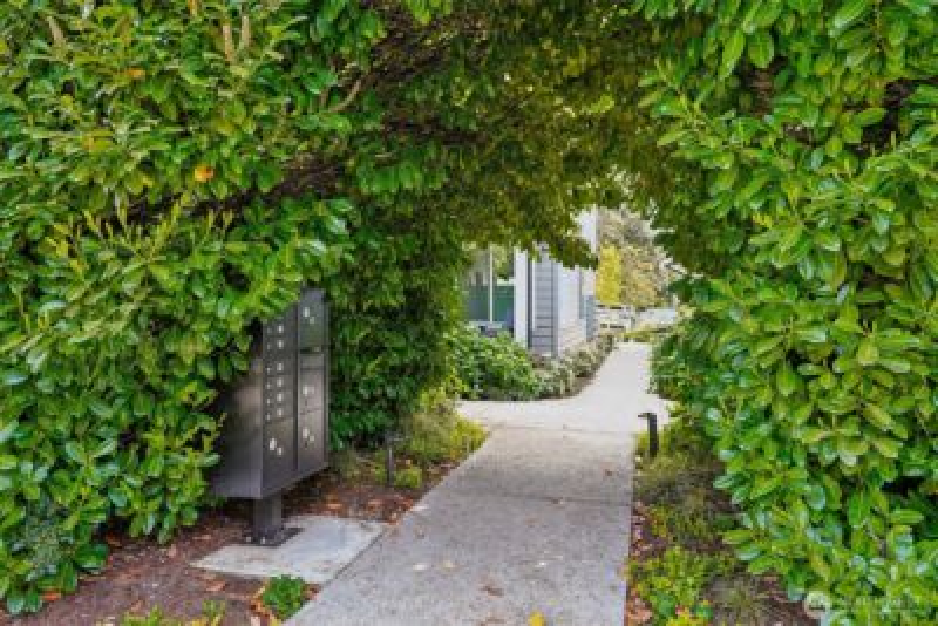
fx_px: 626
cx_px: 469
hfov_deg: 73.7
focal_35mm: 24
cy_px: 313
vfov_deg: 53.2
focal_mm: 24
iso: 400
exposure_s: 1/15
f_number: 8
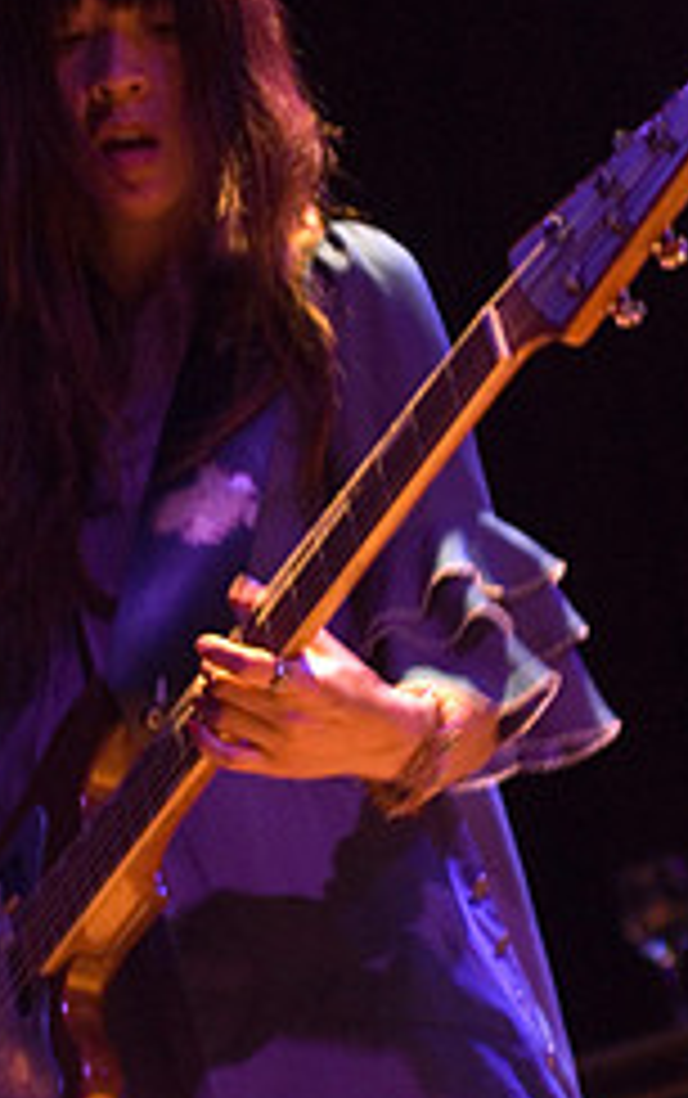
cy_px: 666
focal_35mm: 197
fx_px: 5896
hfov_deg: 6.7
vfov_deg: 10.6
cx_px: 133
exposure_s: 1/30
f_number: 2.8
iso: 800
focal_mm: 70
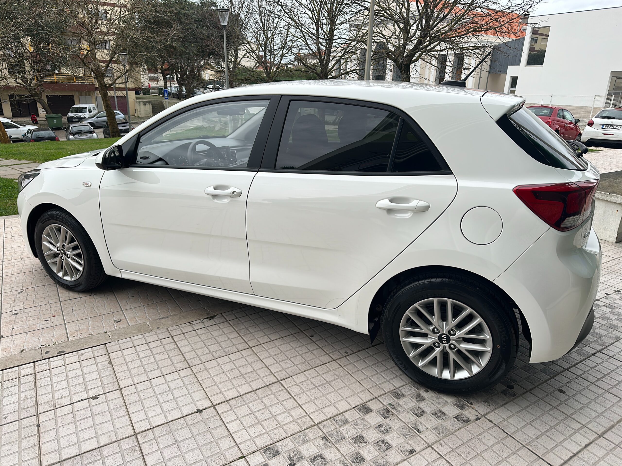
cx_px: 311
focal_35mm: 24
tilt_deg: -19.1
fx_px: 431
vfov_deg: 56.8
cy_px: 233
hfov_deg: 71.6
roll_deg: -1.8
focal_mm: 6.86
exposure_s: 1/340
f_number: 1.78
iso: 57
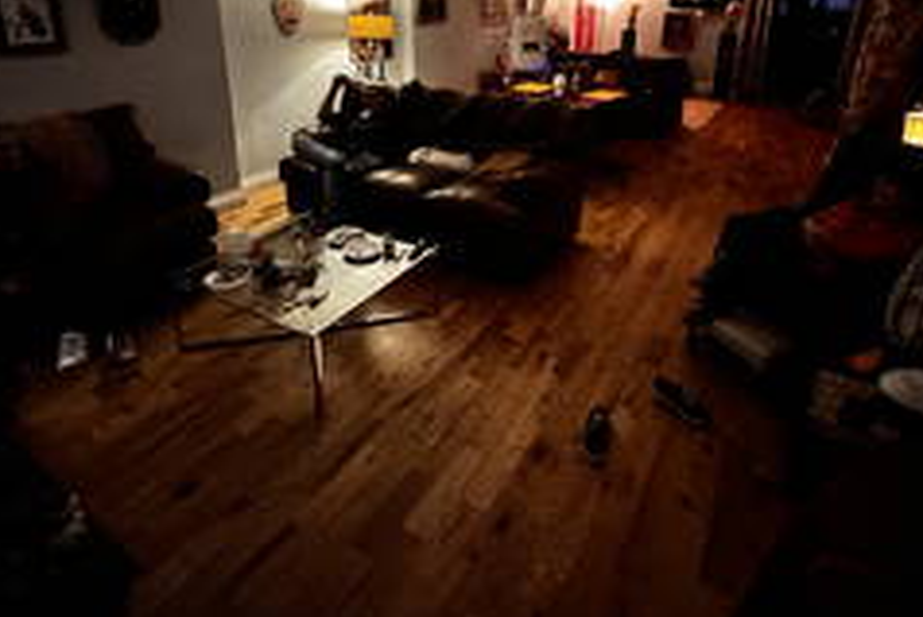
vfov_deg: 55.0
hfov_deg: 78.5
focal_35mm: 22
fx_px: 564
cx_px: 481
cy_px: 167
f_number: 2.2
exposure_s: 1/30
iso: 1250
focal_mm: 2.22
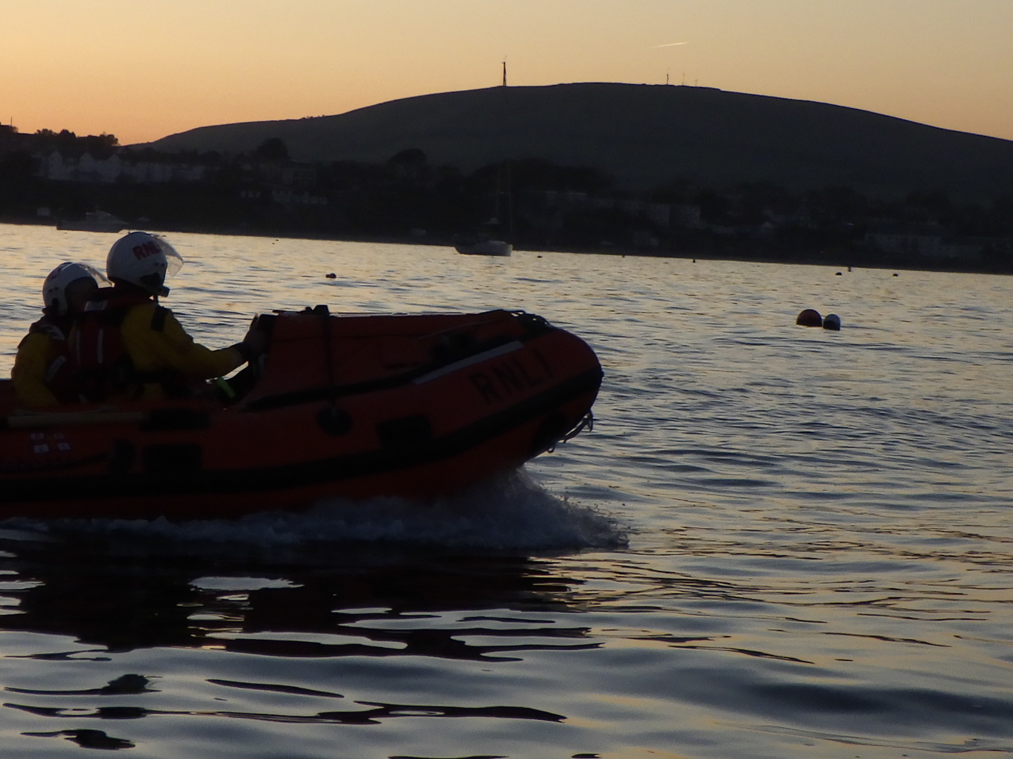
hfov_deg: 17.6
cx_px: 271
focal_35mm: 111
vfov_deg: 13.3
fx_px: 3248
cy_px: 346
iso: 125
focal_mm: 7.5
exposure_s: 1/320
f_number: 4.2
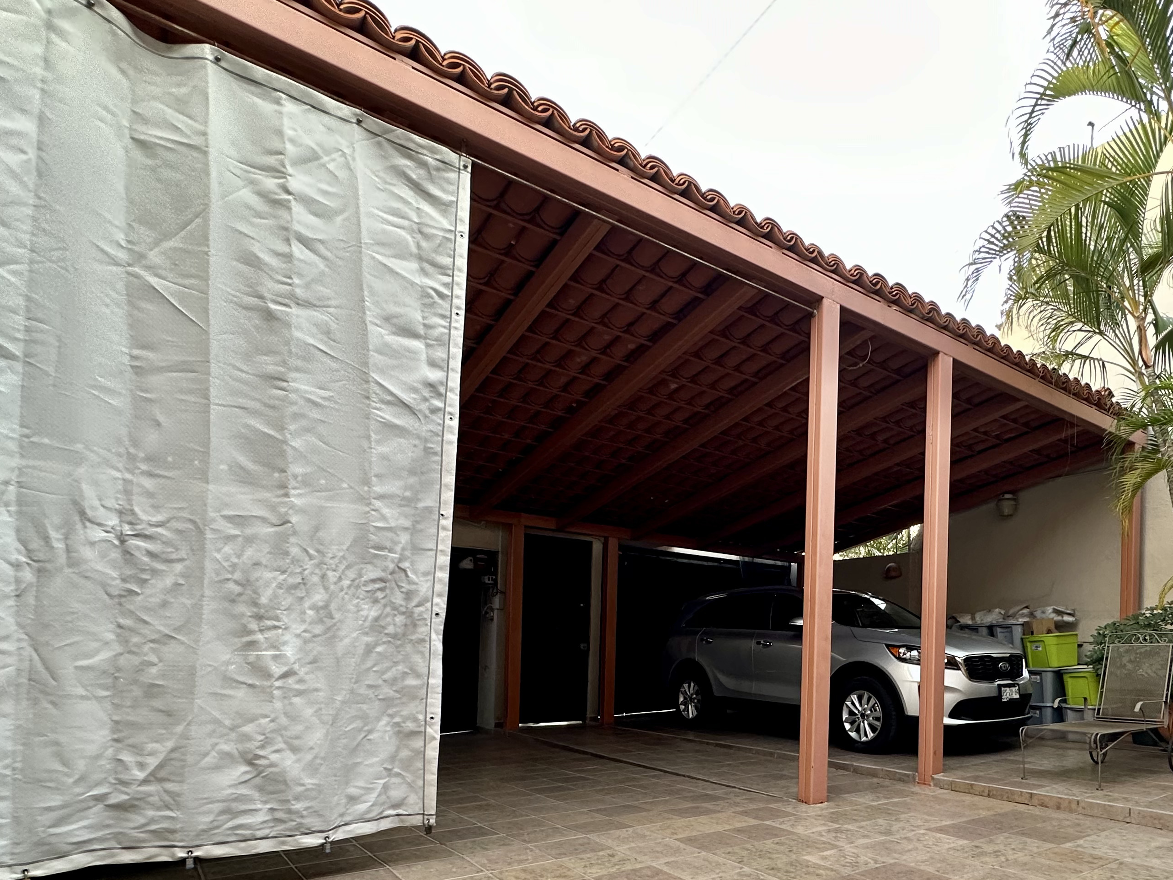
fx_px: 745
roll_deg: -2.1
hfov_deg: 74.8
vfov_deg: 58.5
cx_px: 750
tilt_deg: +0.0
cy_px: 640
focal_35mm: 22
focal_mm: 2.22
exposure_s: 1/99
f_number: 2.2
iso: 200
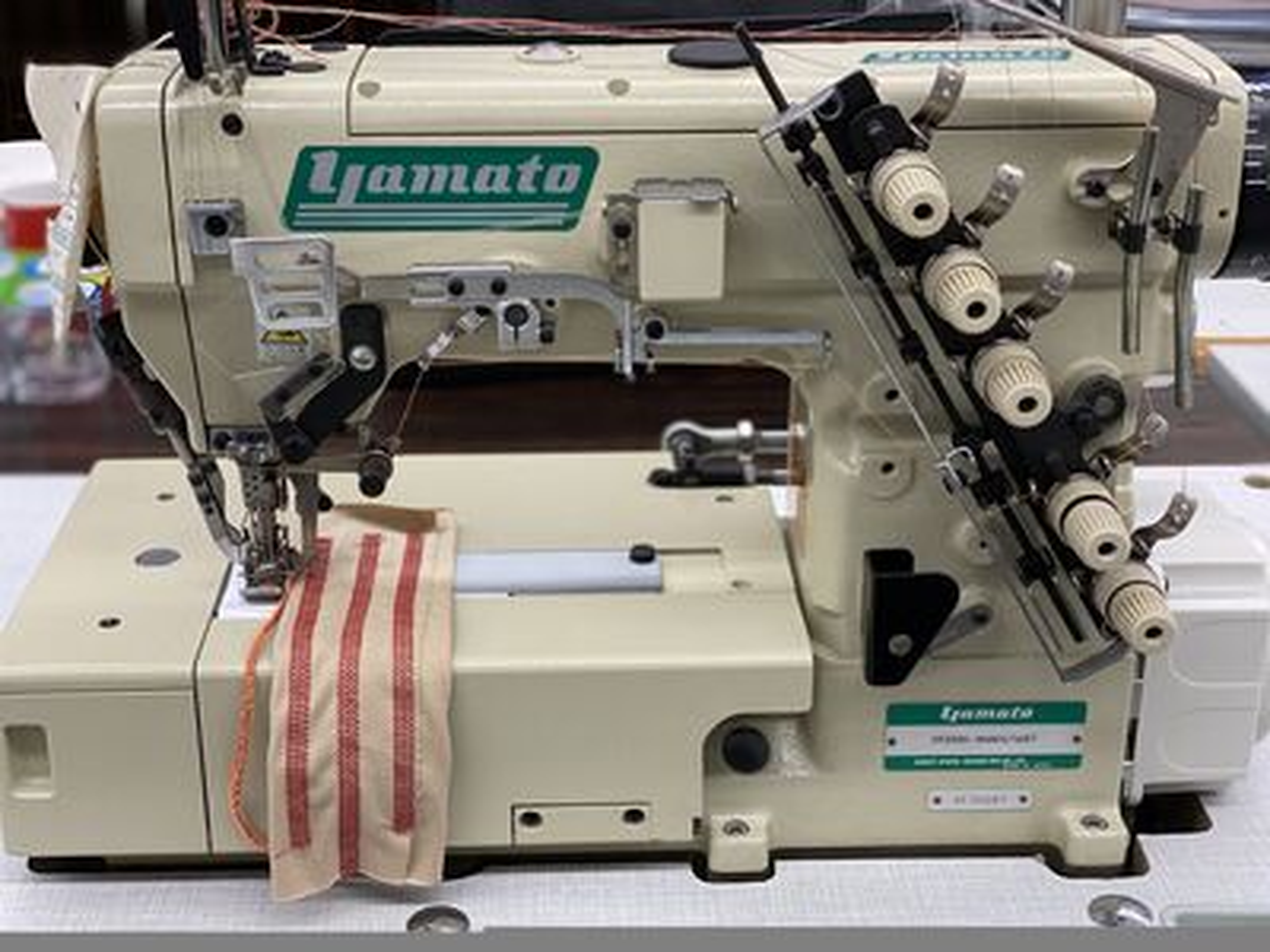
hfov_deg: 36.8
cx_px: 635
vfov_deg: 28.0
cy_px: 476
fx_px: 1908
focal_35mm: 52
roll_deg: -0.8
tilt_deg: -23.4
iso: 100
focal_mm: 6
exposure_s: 1/100
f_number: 2
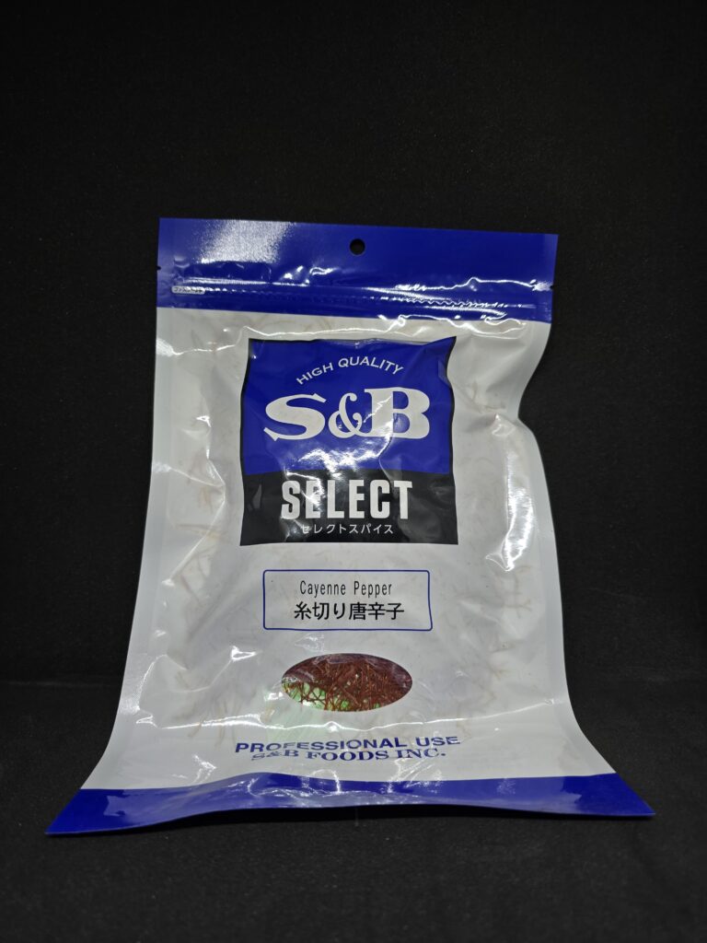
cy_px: 472
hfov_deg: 58.9
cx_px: 354
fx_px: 626
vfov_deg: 73.9
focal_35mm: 23
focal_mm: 6.3
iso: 160
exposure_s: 1/100
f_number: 1.7
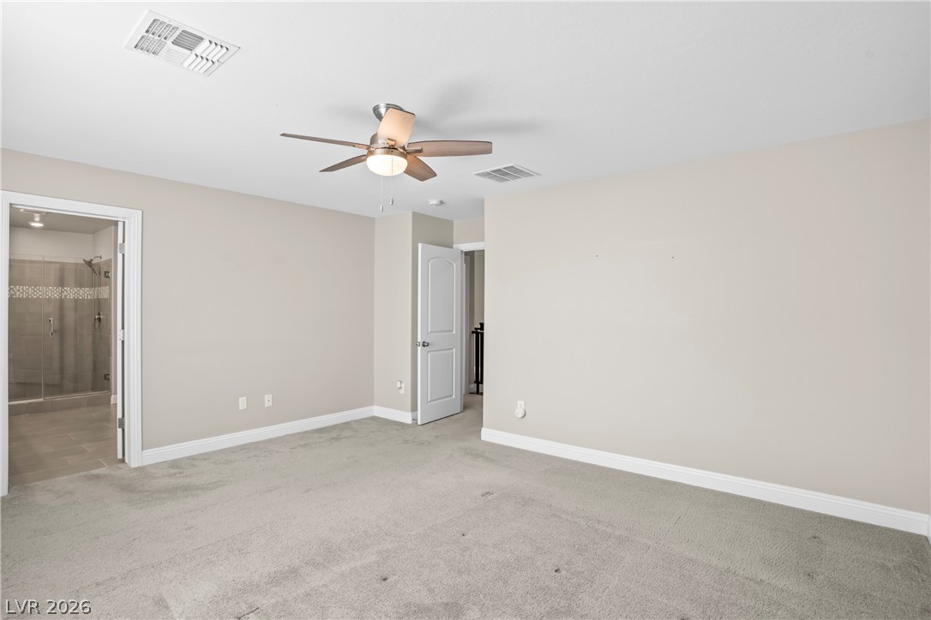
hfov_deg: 93.3
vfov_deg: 70.4
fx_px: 440
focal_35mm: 17
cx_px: 466
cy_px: 310
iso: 400
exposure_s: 1/3
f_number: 8
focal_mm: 17
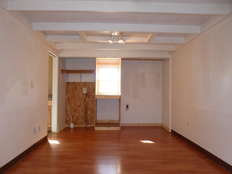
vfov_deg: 56.8
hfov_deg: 71.6
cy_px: 87
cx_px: 116
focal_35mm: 24
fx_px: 161
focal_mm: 4.3
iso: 250
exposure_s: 1/60
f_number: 3.3
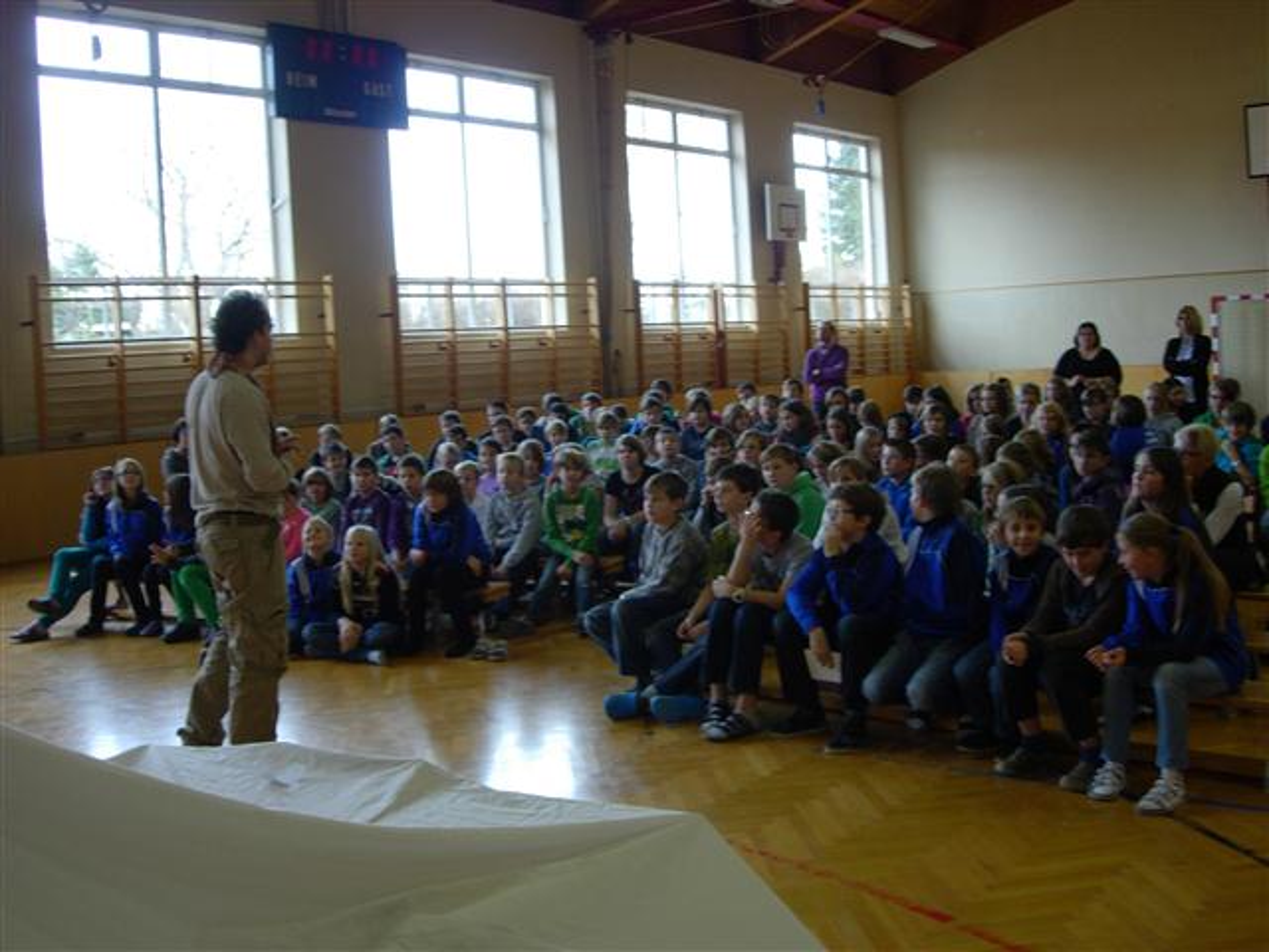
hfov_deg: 49.0
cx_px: 634
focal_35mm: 38
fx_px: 1393
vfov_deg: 37.7
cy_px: 476
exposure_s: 1/32.9
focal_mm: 7.8
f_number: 2.8
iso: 64
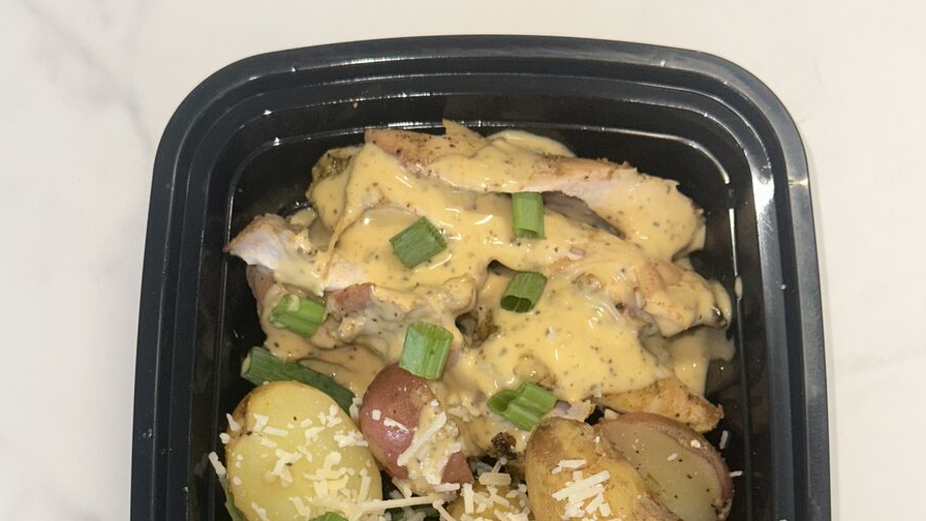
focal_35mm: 70
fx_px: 1719
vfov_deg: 16.7
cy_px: 572
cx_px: 462
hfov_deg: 30.2
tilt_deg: -85.2
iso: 64
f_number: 1.78
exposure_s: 1/50
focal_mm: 6.86
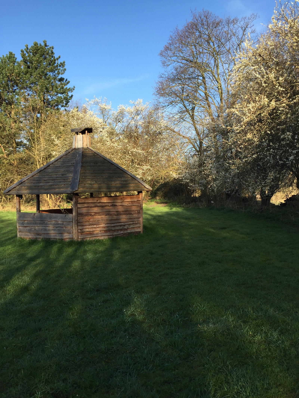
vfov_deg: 61.7
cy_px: 199
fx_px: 334
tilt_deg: -1.7
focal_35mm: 29
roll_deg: +1.1
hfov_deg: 48.2
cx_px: 150
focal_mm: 4.15
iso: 32
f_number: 2.2
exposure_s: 1/775
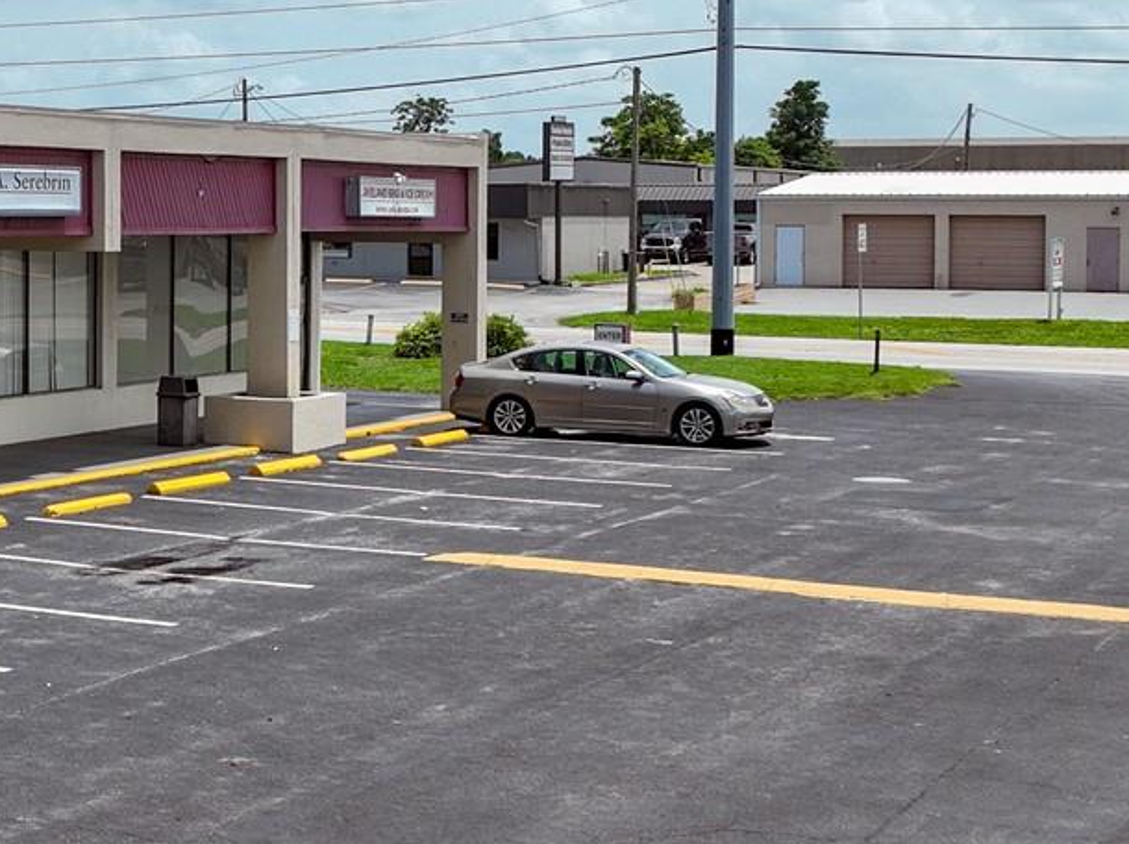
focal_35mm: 63
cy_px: 635
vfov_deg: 23.0
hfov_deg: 27.9
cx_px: -128
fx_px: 2052
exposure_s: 1/2000
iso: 120
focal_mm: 12.29
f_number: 2.8
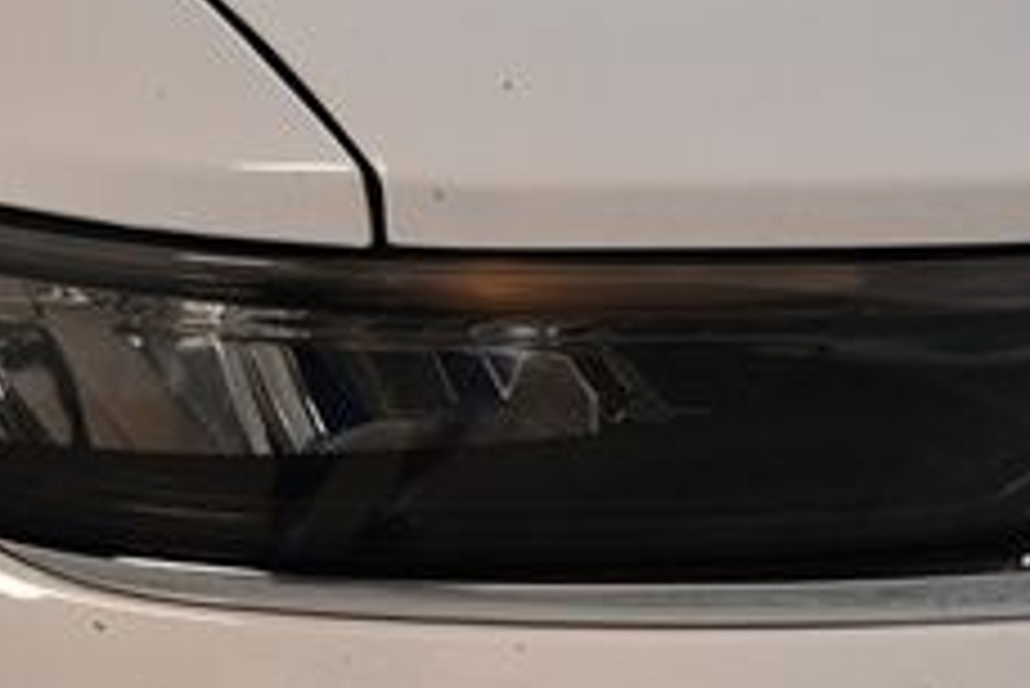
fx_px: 2720
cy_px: 877
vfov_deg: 13.9
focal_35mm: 95
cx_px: 495
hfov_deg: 21.4
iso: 800
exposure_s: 1/160
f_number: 3.8
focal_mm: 23
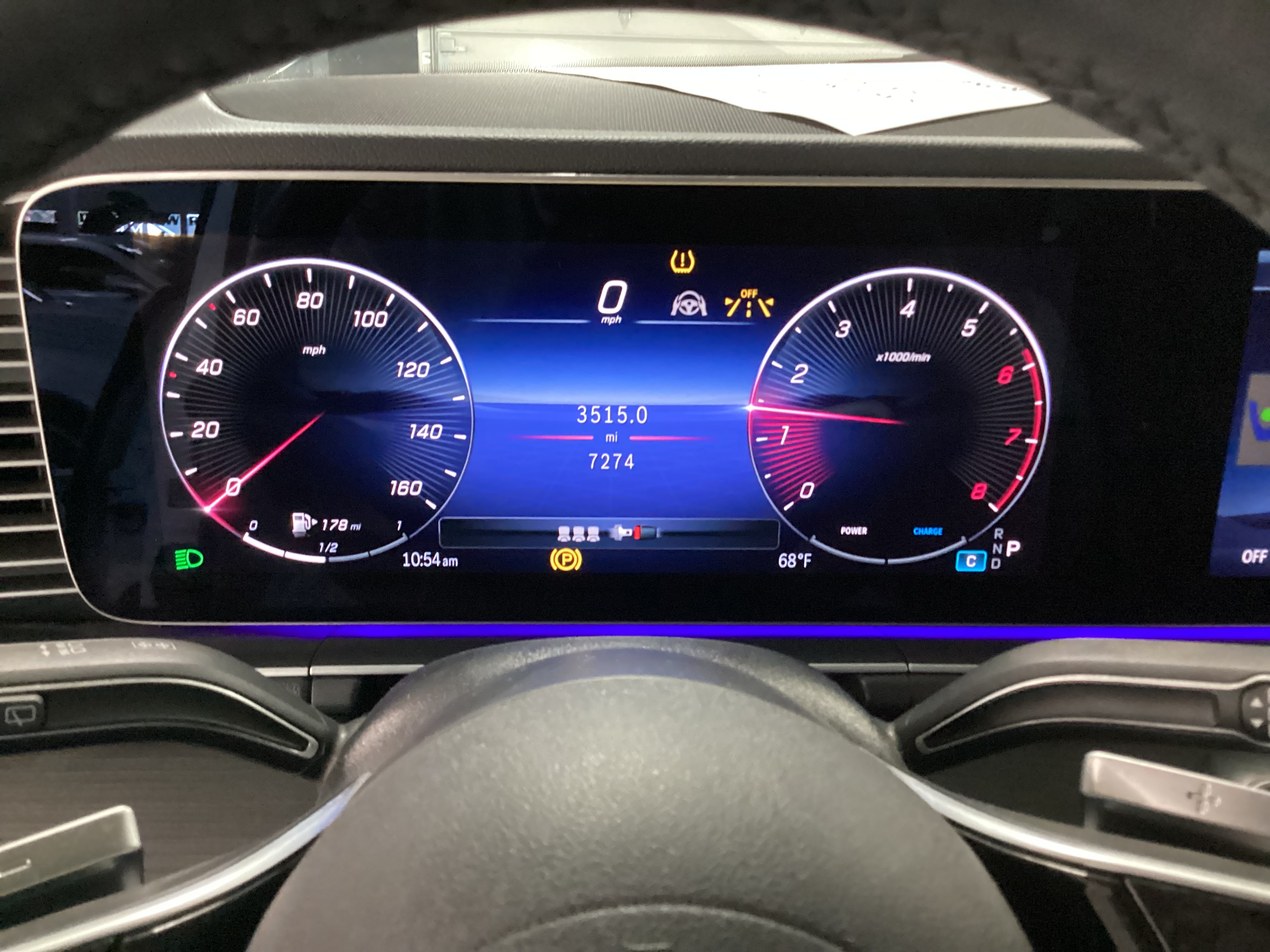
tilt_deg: -23.8
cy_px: 476
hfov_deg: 58.4
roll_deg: -1.9
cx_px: 635
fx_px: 1137
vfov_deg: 45.4
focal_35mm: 31
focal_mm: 3.3
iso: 640
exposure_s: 1/24
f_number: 2.4
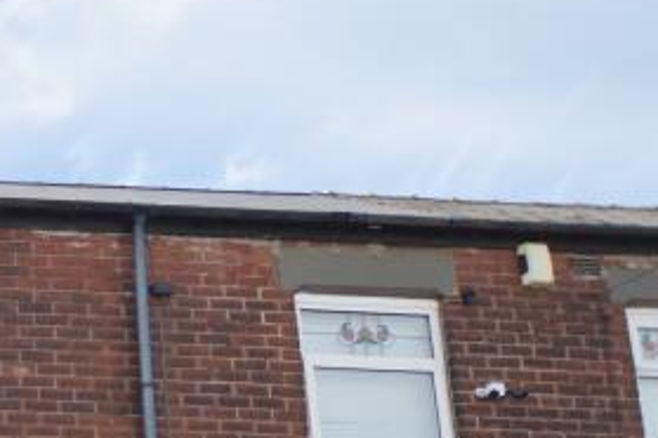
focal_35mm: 55
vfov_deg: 20.4
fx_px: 1005
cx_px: -434
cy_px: 691
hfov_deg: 24.0
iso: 100
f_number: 3.5
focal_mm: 10
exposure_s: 1/640
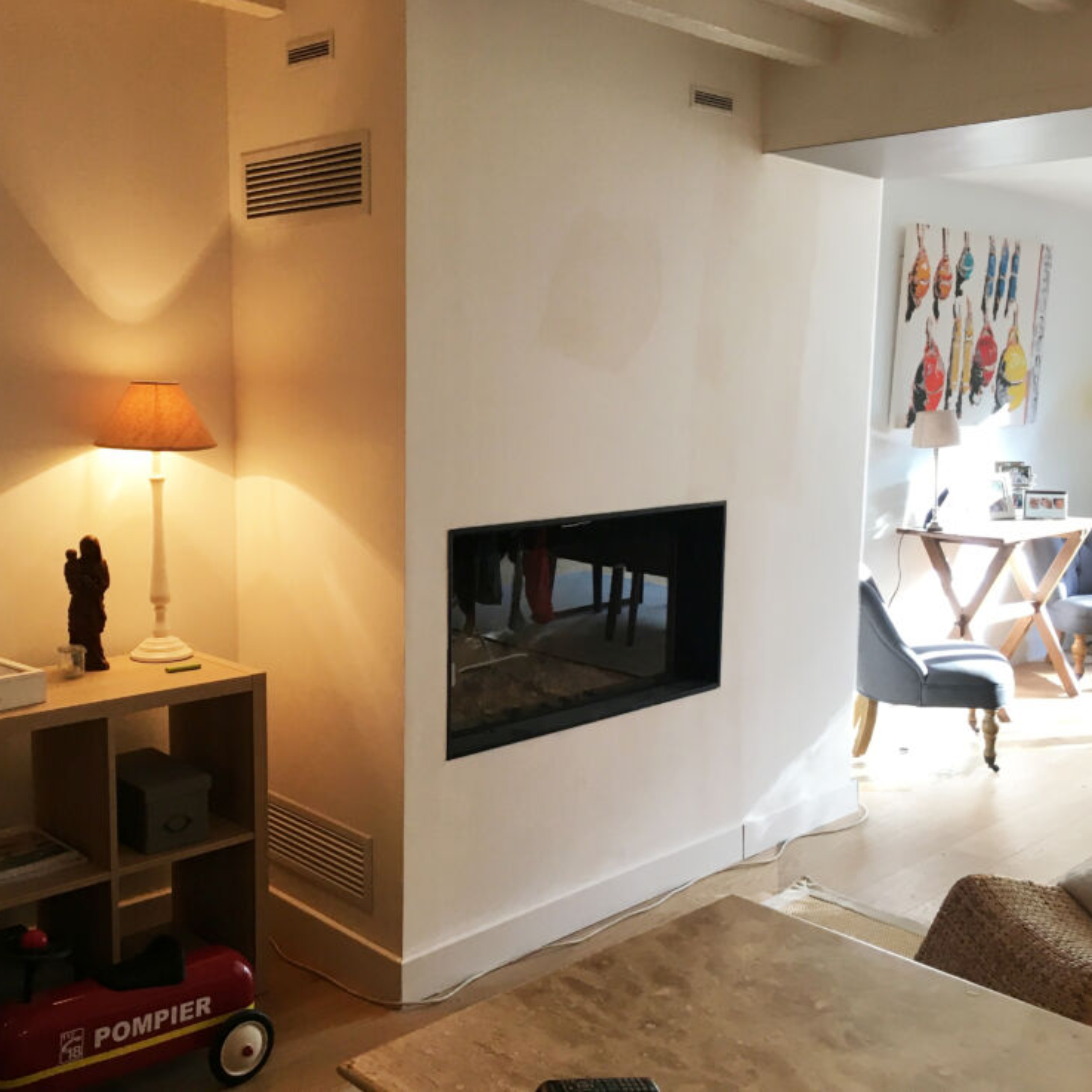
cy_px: 534
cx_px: 478
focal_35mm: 35
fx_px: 1249
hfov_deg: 47.1
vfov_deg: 47.2
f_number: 2.2
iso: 40
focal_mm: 4.15
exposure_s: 1/33
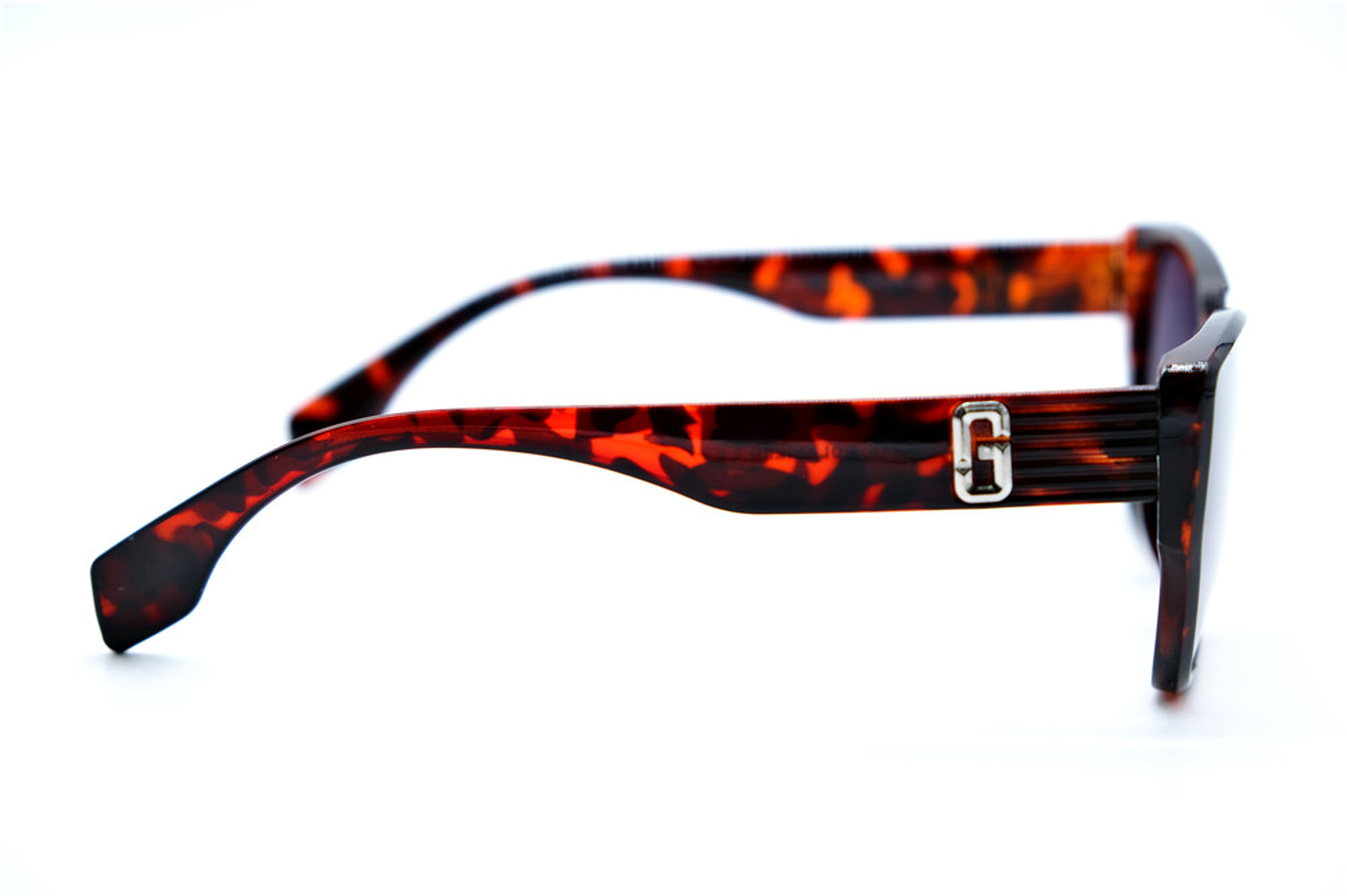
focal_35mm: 76
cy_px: 448
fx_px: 2843
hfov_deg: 26.7
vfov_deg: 17.9
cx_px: 674
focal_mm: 50.5
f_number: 5
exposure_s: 1/150
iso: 160
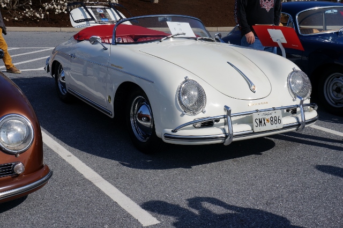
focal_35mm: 50
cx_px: 172
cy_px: 114
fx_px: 471
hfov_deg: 40.0
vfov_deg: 27.2
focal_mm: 33
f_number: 13
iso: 100
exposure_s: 1/200
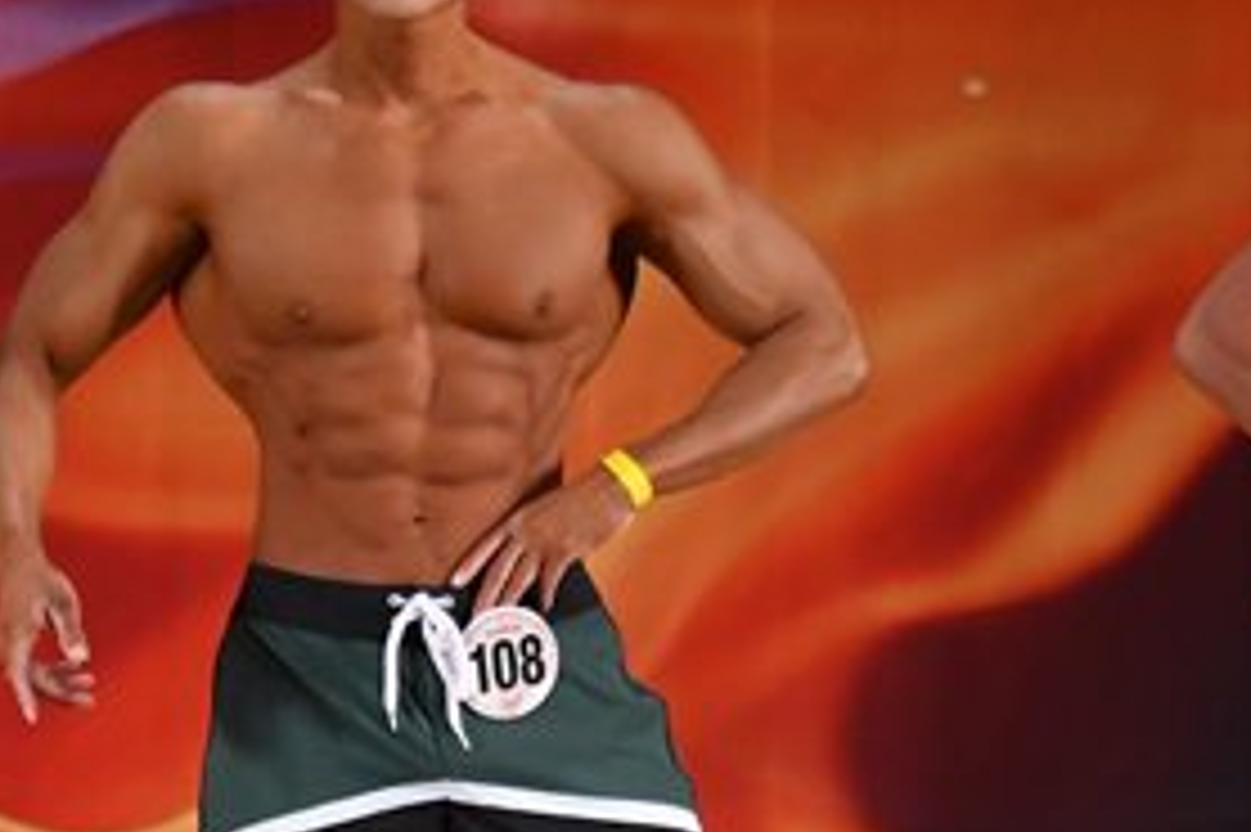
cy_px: 711
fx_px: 23233
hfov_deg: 3.1
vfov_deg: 2.1
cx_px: -182
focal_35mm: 669
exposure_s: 1/400
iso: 3200
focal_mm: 160
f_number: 5.6
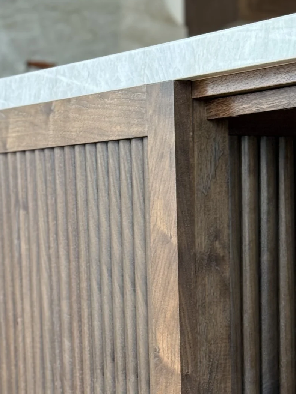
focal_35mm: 117
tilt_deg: -9.4
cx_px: 191
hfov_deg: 12.7
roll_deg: +1.5
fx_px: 1333
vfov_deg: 16.3
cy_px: 436
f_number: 1.78
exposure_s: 1/60
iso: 160
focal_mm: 6.76
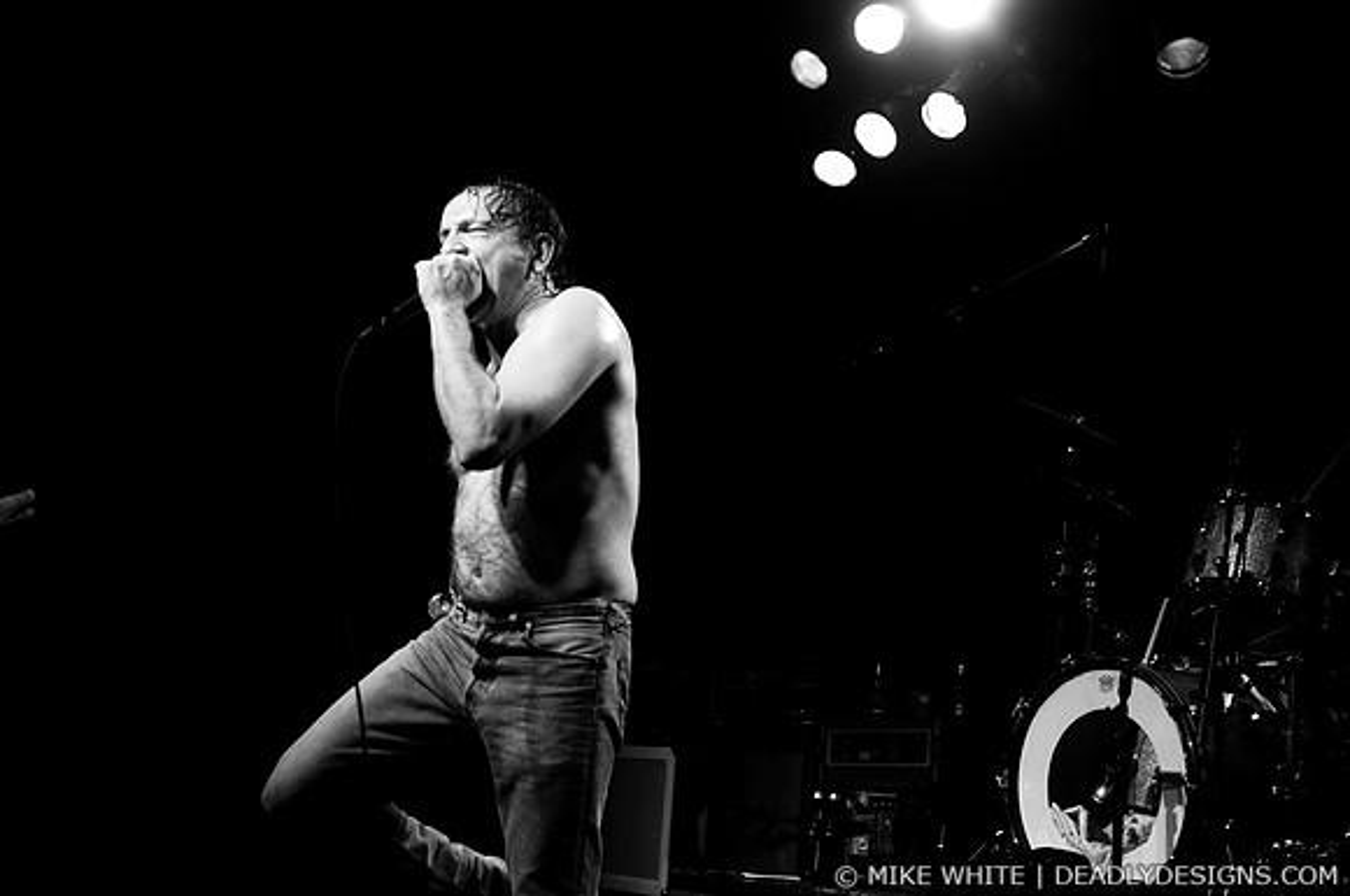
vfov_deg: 29.8
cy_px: 448
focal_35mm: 45
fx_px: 1685
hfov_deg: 43.7
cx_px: 675
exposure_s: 1/320
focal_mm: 30
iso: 1000
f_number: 3.2
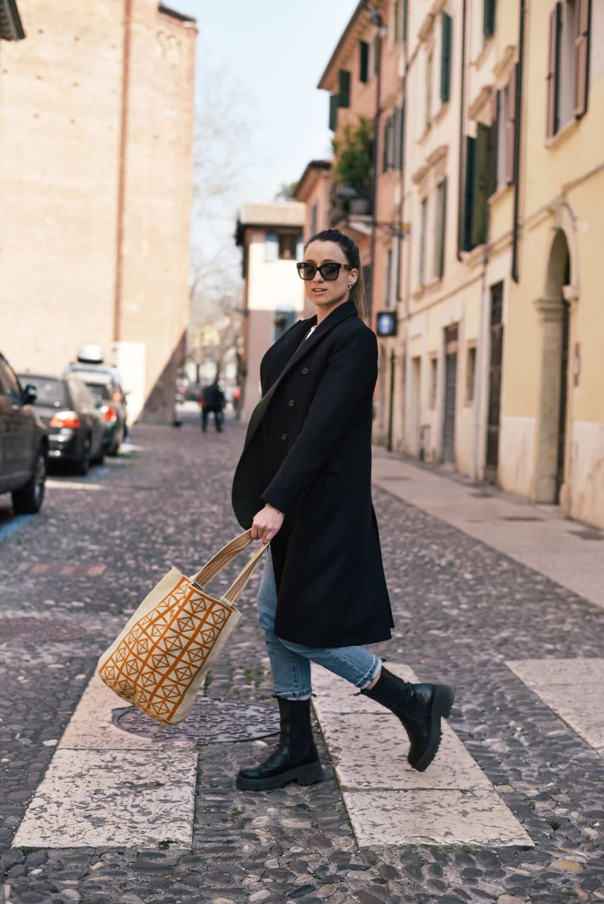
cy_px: 452
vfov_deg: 39.6
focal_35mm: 50
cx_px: 302
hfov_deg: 27.0
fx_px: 1257
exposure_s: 1/4000
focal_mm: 50
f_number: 2.8
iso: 250
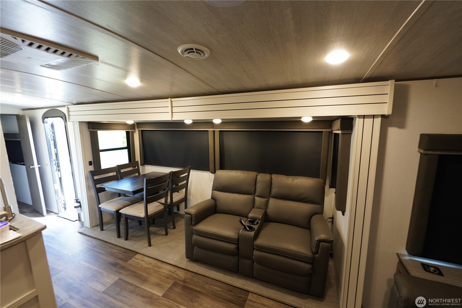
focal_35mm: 14
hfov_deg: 104.3
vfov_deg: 81.2
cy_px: 154
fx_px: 180
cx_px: 231
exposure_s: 1/30
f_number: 4
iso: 800
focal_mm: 14
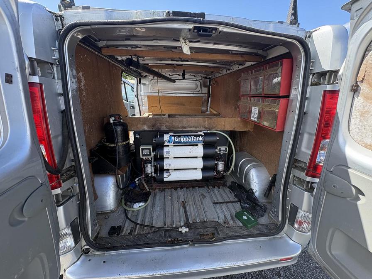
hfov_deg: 102.1
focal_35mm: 14
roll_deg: +1.2
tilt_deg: -17.3
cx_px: 186
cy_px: 140
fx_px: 150
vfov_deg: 85.7
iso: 64
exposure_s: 1/280
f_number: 2.2
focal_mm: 2.22
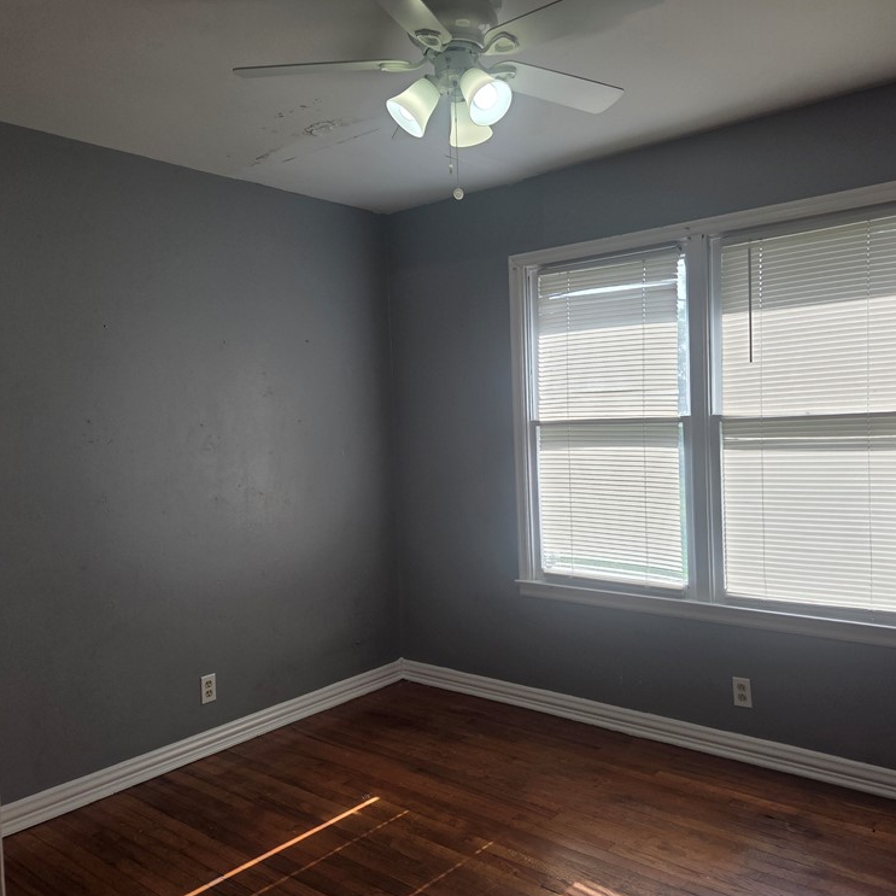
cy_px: 455
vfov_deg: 57.3
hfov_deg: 57.3
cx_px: 468
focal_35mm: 28
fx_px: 820
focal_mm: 5.4
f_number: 1.8
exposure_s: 1/1123
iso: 80
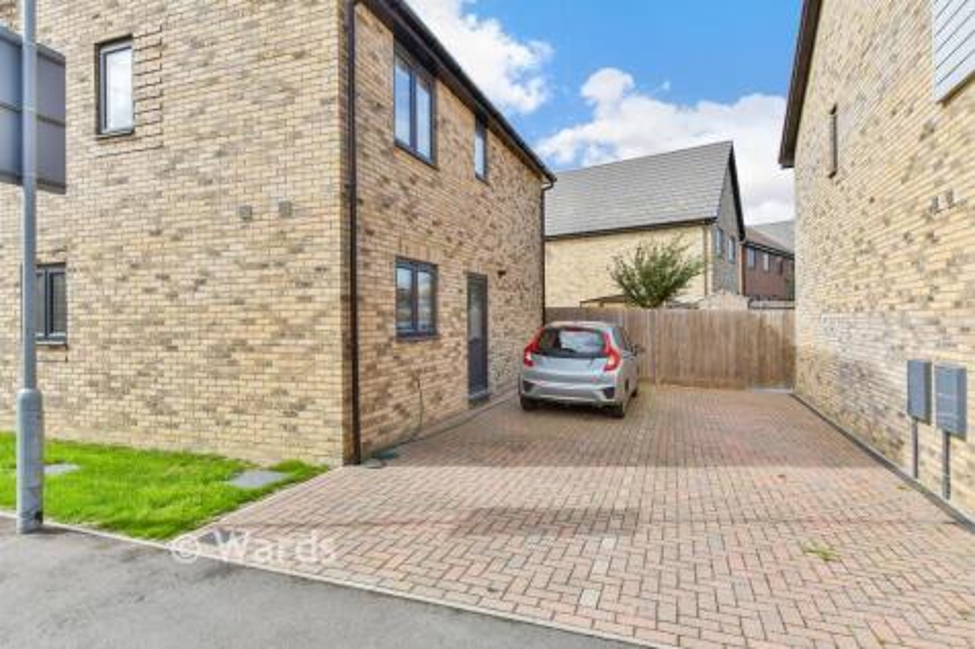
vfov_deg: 64.5
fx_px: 514
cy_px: 324
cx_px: 488
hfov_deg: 86.9
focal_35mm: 19
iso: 800
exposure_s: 1/500
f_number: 11
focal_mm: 13
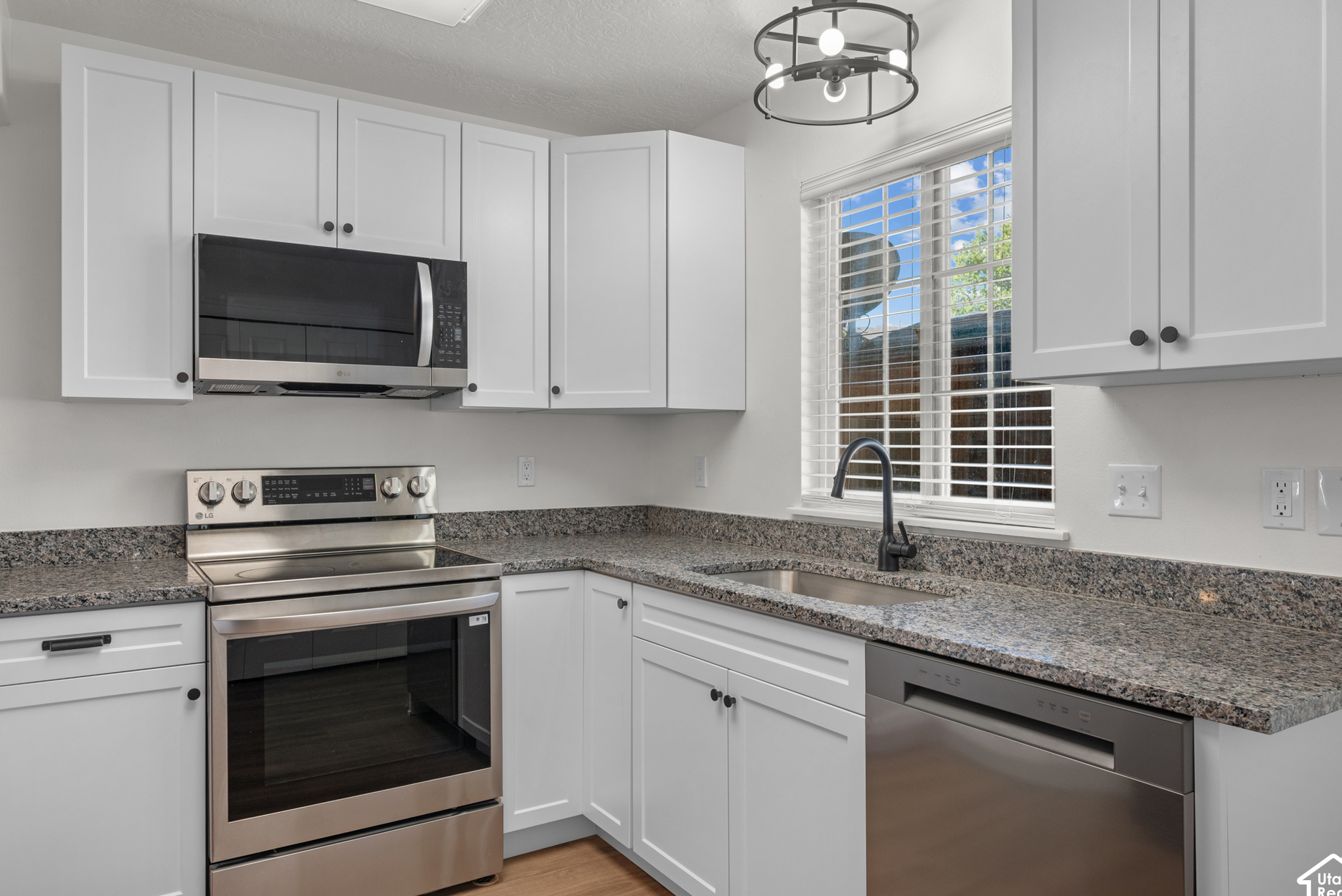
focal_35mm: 23
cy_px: 448
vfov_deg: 55.1
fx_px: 858
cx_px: 657
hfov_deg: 76.1
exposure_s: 1/5
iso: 500
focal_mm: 21
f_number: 8
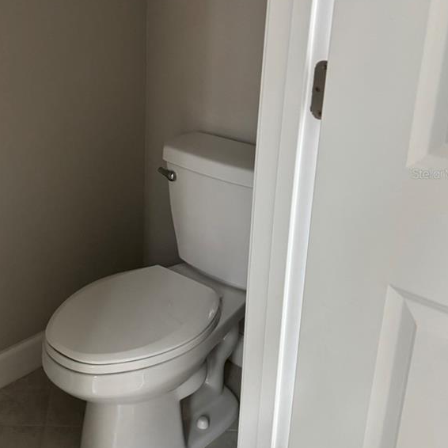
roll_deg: +1.2
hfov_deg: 36.7
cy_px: 173
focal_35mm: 45
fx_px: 659
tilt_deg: -18.2
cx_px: 112
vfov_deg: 37.4
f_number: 1.78
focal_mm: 6.76
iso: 800
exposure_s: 1/60
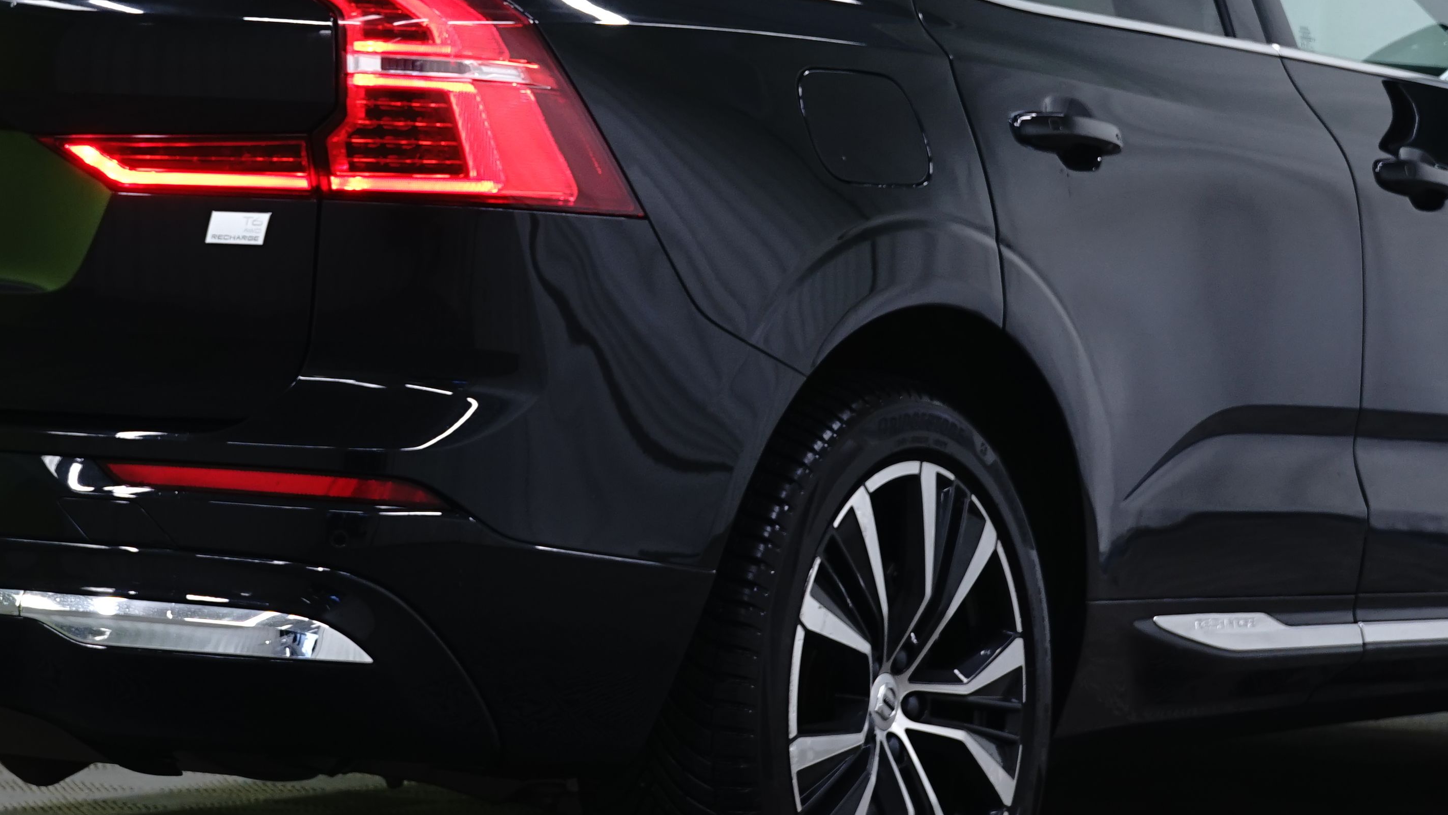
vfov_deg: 8.1
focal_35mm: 149
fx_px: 5721
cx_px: 626
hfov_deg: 14.4
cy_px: 162
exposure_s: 1/6
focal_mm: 67
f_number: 8
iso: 500
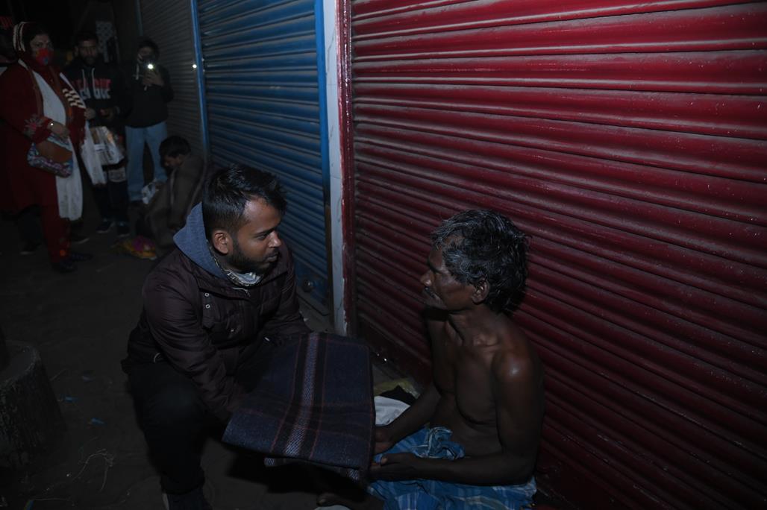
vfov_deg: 53.1
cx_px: 384
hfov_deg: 73.8
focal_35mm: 24
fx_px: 511
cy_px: 255
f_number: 4
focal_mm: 24
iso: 2000
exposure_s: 1/200
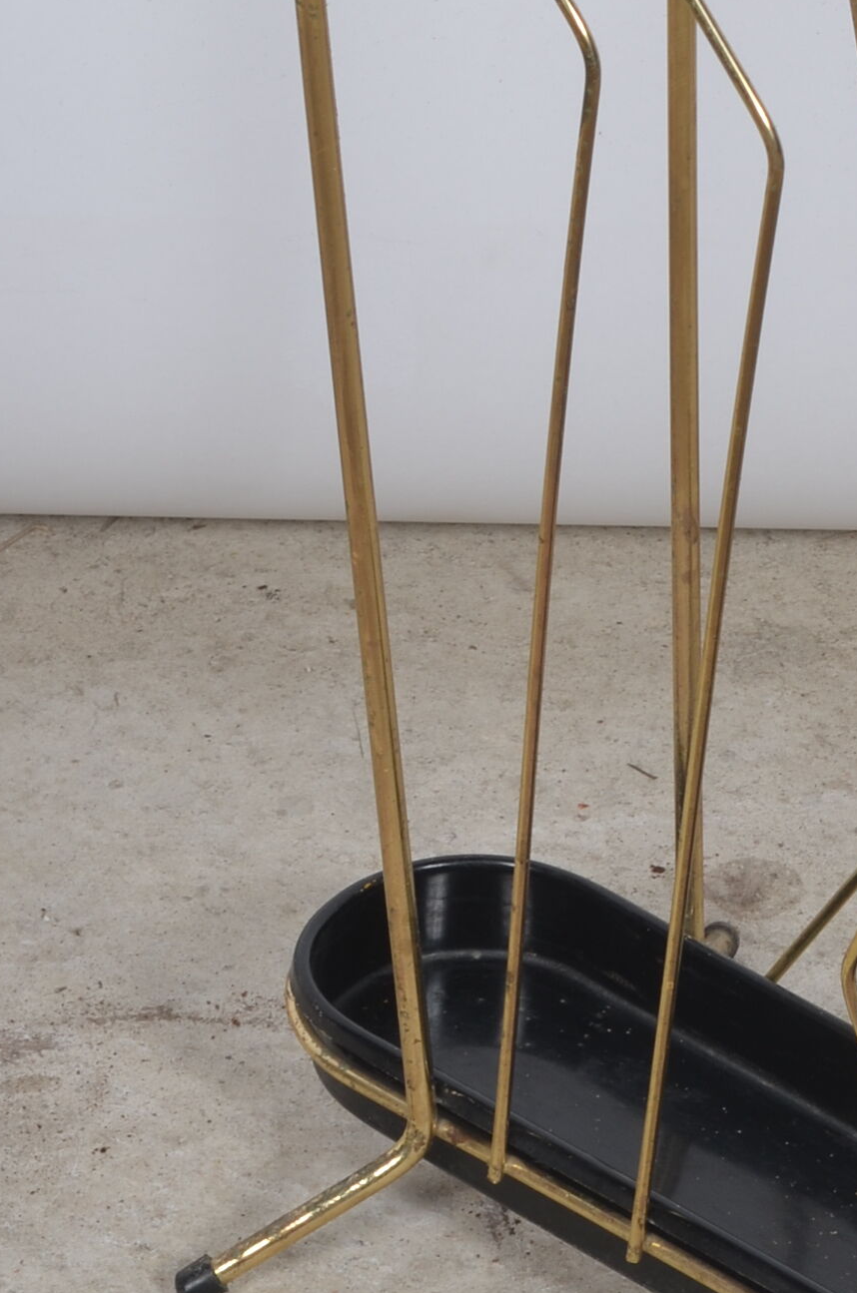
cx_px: 1119
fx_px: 7674
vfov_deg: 9.6
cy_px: 394
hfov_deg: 6.3
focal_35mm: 214
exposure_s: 1/125
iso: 100
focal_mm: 50
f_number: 11
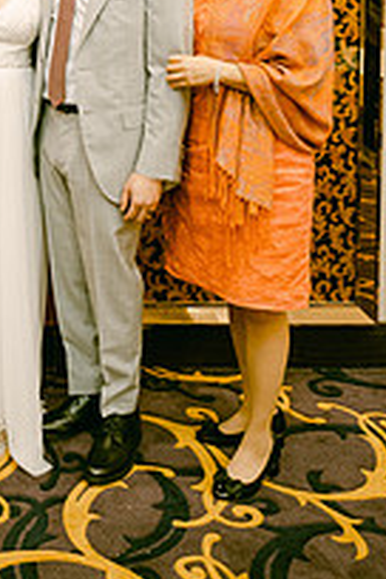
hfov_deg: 24.0
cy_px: 3
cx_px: -28
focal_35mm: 53
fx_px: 852
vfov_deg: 34.2
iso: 800
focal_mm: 16
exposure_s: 1/125
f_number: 2.8
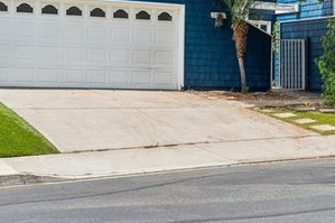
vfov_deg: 17.4
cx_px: 203
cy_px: 22
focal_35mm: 77
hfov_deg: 26.3
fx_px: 716
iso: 125
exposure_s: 1/400
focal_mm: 36
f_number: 8
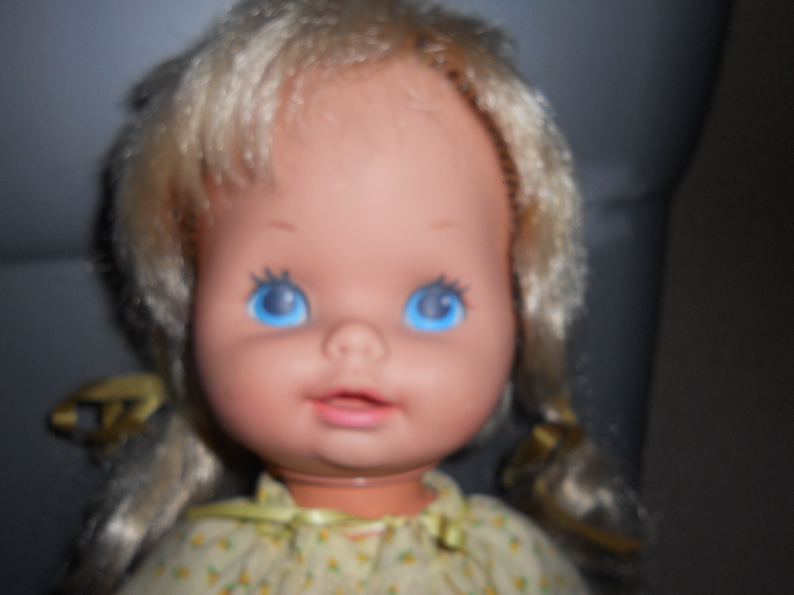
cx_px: 397
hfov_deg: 56.8
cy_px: 298
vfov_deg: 44.2
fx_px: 734
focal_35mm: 32
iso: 80
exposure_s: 1/25
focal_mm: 5.8
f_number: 8.8
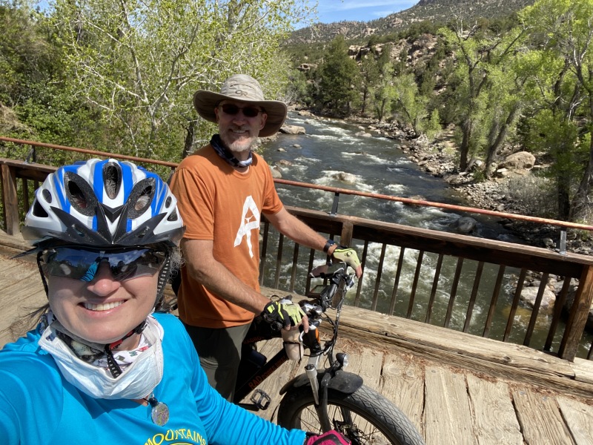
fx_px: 394
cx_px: 296
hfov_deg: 73.9
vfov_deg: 58.9
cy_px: 222
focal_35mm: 23
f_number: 2.2
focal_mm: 2.71
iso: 25
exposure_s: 1/831
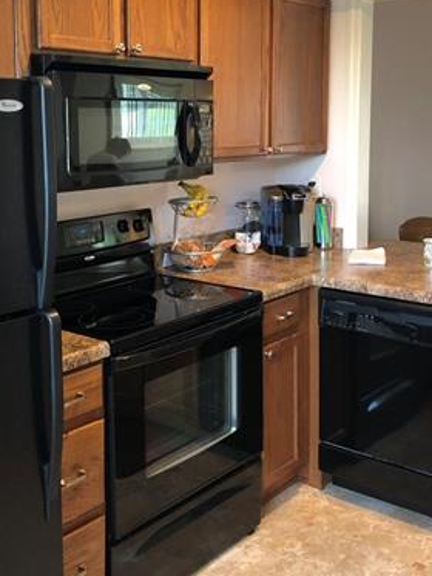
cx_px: 236
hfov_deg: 32.2
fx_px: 748
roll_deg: +0.2
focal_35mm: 45
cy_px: 198
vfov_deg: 41.6
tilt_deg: -5.8
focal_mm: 4
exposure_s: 1/15
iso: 64
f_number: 1.8
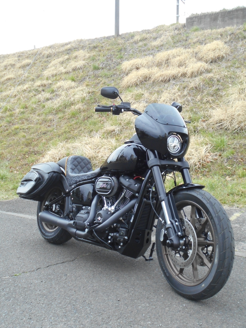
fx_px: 370
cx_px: 123
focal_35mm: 39
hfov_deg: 36.8
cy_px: 164
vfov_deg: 47.9
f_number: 3.9
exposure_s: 1/250
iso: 140
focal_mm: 6.7
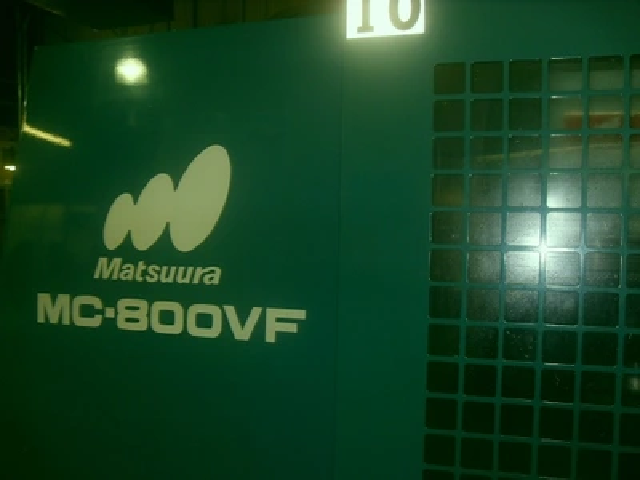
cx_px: 320
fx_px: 629
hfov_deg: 54.0
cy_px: 240
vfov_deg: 41.8
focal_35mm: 34
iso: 100
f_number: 2.8
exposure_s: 1/45
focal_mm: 6.3
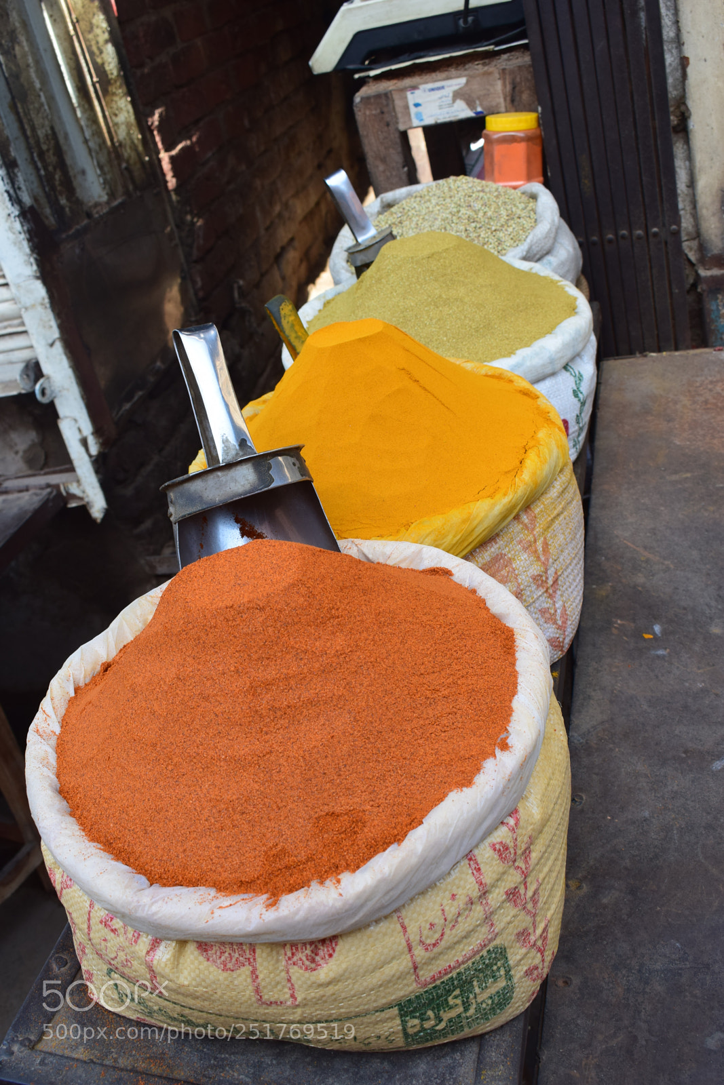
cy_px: 542
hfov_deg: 36.9
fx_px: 1086
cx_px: 362
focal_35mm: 36
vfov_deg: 53.1
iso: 400
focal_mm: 24
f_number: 9
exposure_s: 1/160
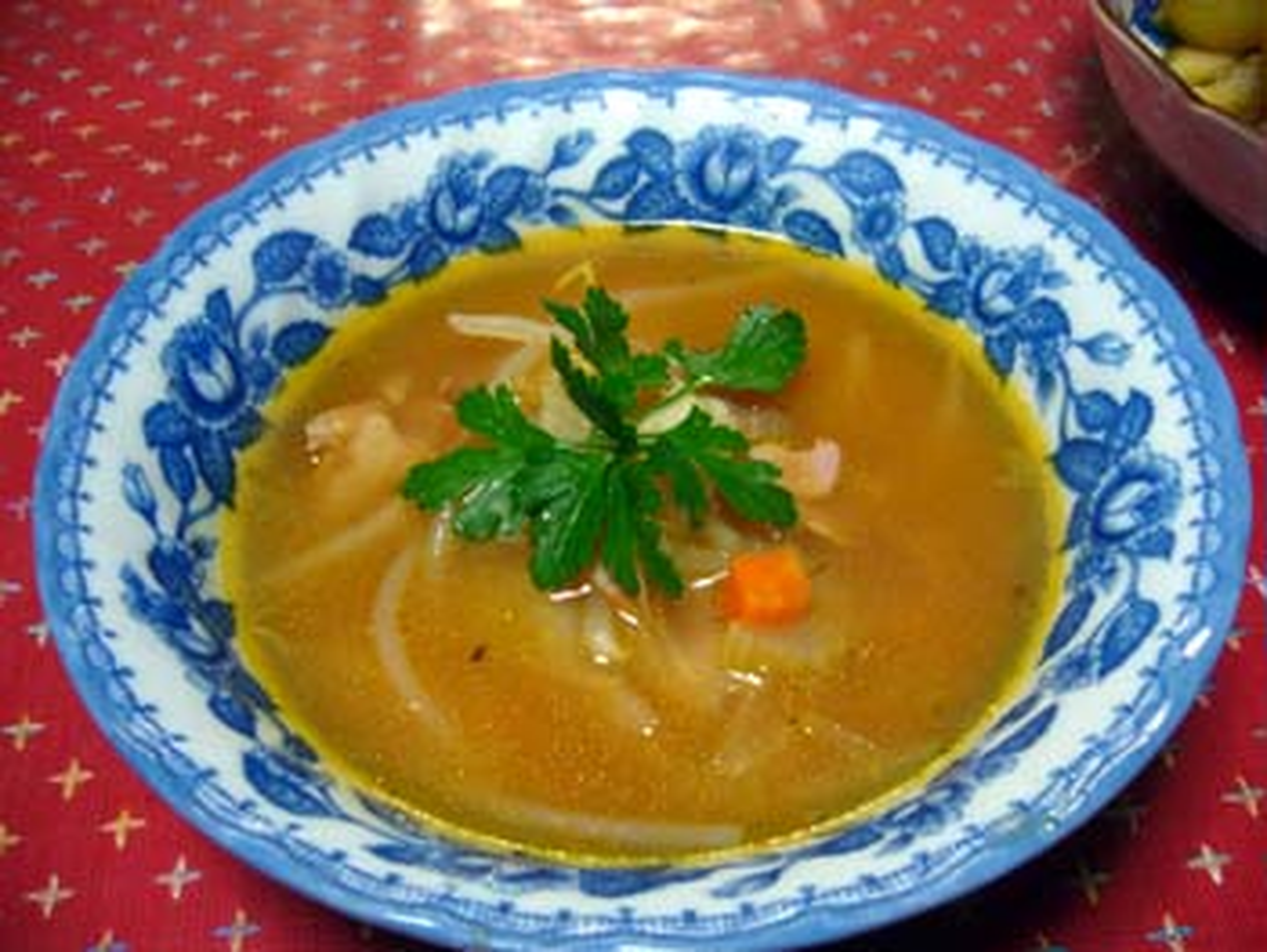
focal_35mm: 35
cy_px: 476
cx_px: 634
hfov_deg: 52.6
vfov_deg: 40.7
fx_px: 1282
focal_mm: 5.8
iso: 80
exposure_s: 1/8
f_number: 2.8
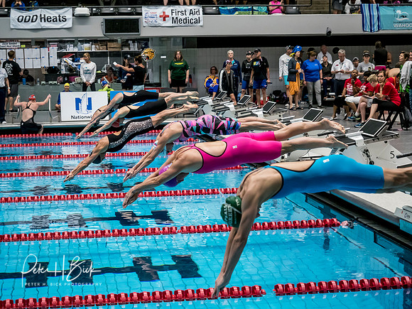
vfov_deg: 18.4
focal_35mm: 80
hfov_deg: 24.4
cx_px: 206
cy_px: 154
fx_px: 952
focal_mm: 40
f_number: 2.8
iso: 3200
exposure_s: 1/1000
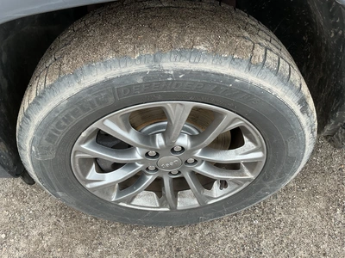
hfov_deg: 63.4
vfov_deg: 49.7
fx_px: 279
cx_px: 172
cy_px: 129
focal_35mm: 28
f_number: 1.8
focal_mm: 3
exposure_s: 1/122
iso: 25
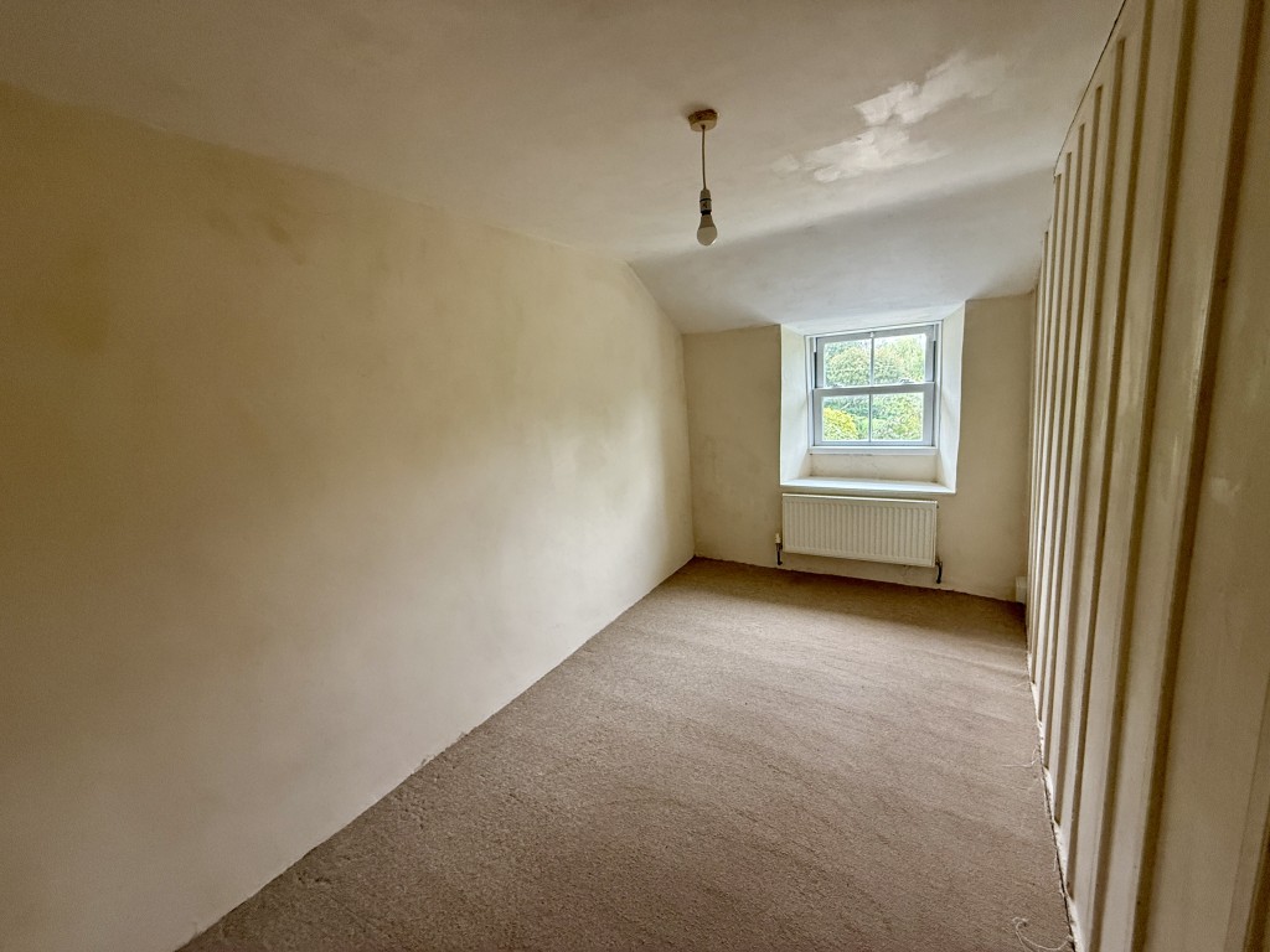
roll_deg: +3.6
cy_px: 476
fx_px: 514
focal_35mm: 14
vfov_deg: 85.7
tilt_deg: -10.3
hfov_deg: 102.1
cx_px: 635
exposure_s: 1/99
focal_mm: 2.22
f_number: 2.2
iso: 250
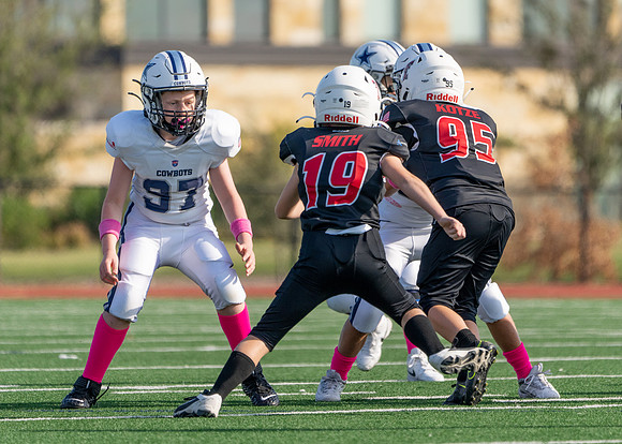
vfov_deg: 2.6
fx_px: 9753
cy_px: 161
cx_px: 381
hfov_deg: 3.7
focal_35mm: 552
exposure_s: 1/1600
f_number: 5.6
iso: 200
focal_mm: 400
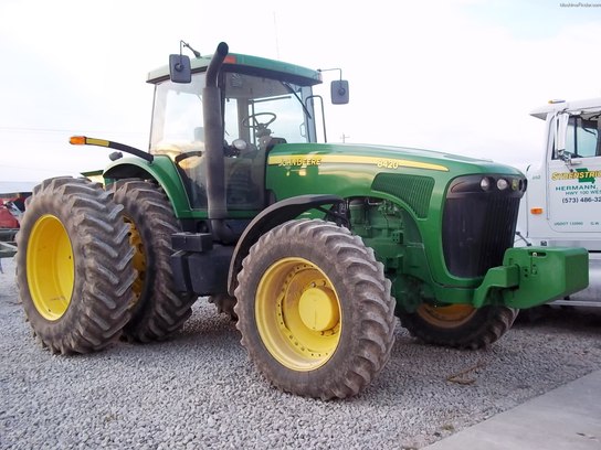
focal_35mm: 36
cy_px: 225
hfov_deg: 51.4
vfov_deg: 39.7
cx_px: 300
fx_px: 625
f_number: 3.1
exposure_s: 1/40
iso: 80
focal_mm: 6.5
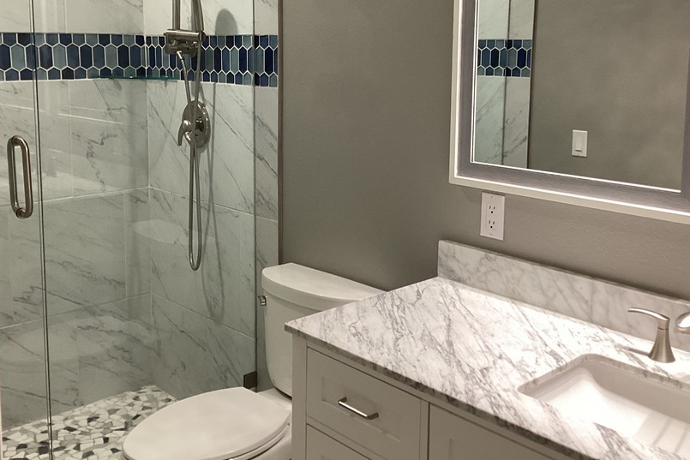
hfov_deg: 47.4
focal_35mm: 41
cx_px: 328
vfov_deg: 32.3
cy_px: 144
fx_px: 786
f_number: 2.4
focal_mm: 3.3
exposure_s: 1/60
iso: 160
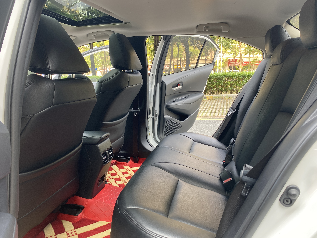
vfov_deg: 53.1
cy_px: 119
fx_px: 238
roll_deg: +1.8
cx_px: 158
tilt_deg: -10.6
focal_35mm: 26
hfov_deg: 67.3
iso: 64
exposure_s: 1/122
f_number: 1.8
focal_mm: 4.25
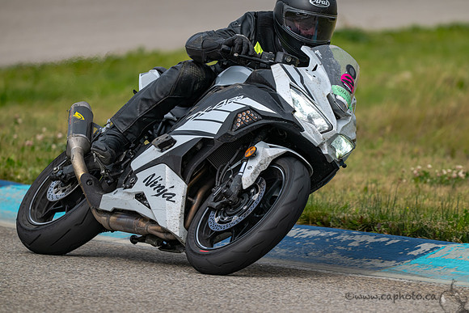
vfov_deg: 2.3
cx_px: 234
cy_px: 156
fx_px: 7818
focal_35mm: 600
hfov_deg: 3.4
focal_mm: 600
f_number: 6.3
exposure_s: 1/1250
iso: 500
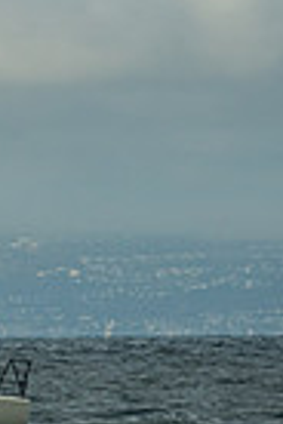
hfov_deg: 1.9
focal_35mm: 732
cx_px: -564
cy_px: 17
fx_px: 8631
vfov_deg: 2.8
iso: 250
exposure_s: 1/500
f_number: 6.3
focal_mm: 150
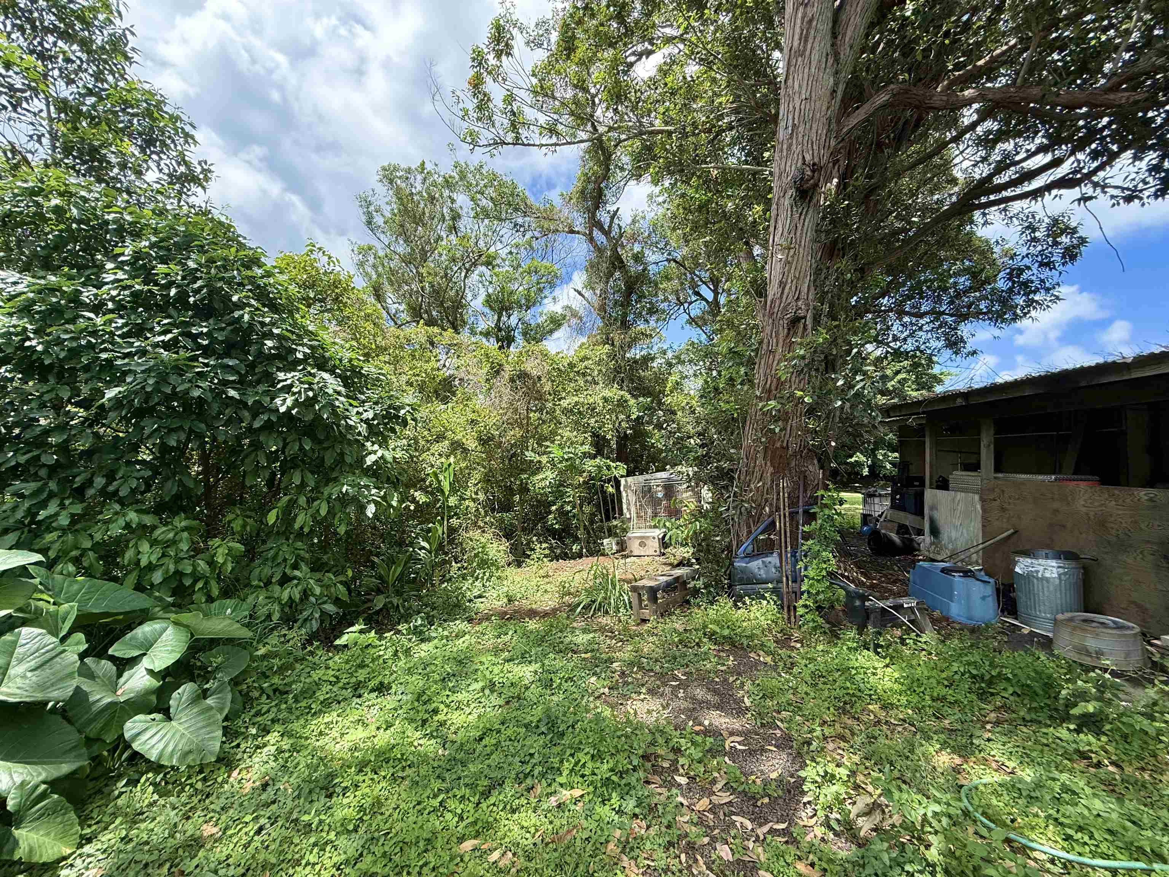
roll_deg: -0.4
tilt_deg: +2.6
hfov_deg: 102.1
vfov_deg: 85.7
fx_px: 473
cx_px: 584
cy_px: 438
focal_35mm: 14
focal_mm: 2.22
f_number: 2.2
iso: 64
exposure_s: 1/658
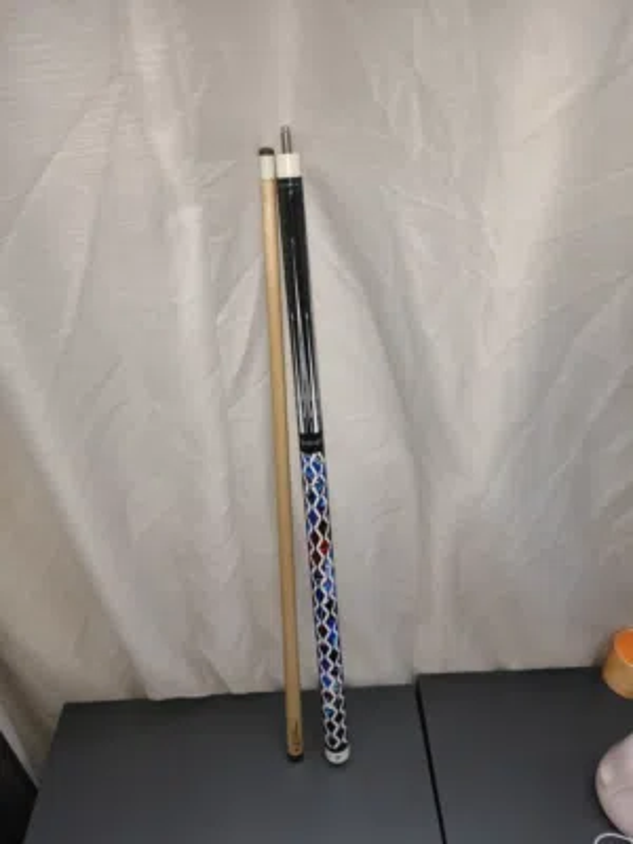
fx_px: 561
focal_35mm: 23
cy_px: 422
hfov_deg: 58.9
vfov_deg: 73.9
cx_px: 316
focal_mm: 5.89
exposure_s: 1/50
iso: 1387
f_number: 1.89
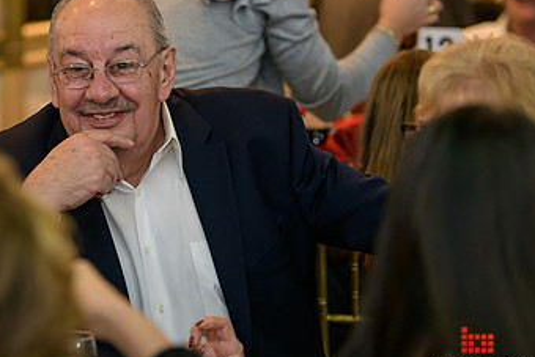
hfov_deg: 9.6
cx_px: 116
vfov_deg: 6.5
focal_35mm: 213
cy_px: 105
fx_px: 3167
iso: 400
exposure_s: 1/125
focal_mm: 125
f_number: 3.2
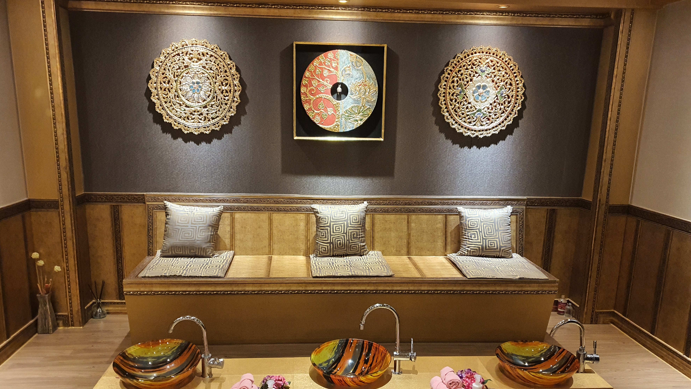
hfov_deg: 66.1
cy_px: 242
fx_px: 531
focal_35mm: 29
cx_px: 339
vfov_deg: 39.9
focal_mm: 4.3
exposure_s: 1/40
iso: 320
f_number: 1.5
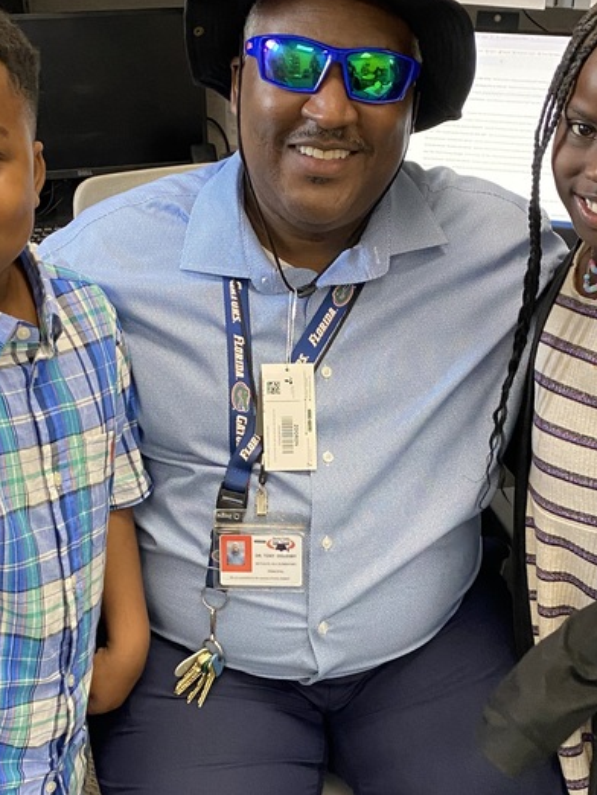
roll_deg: -1.6
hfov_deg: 28.6
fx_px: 1172
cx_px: 280
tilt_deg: -30.3
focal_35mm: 51
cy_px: 527
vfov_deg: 37.1
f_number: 1.8
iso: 400
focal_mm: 4.25
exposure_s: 1/60
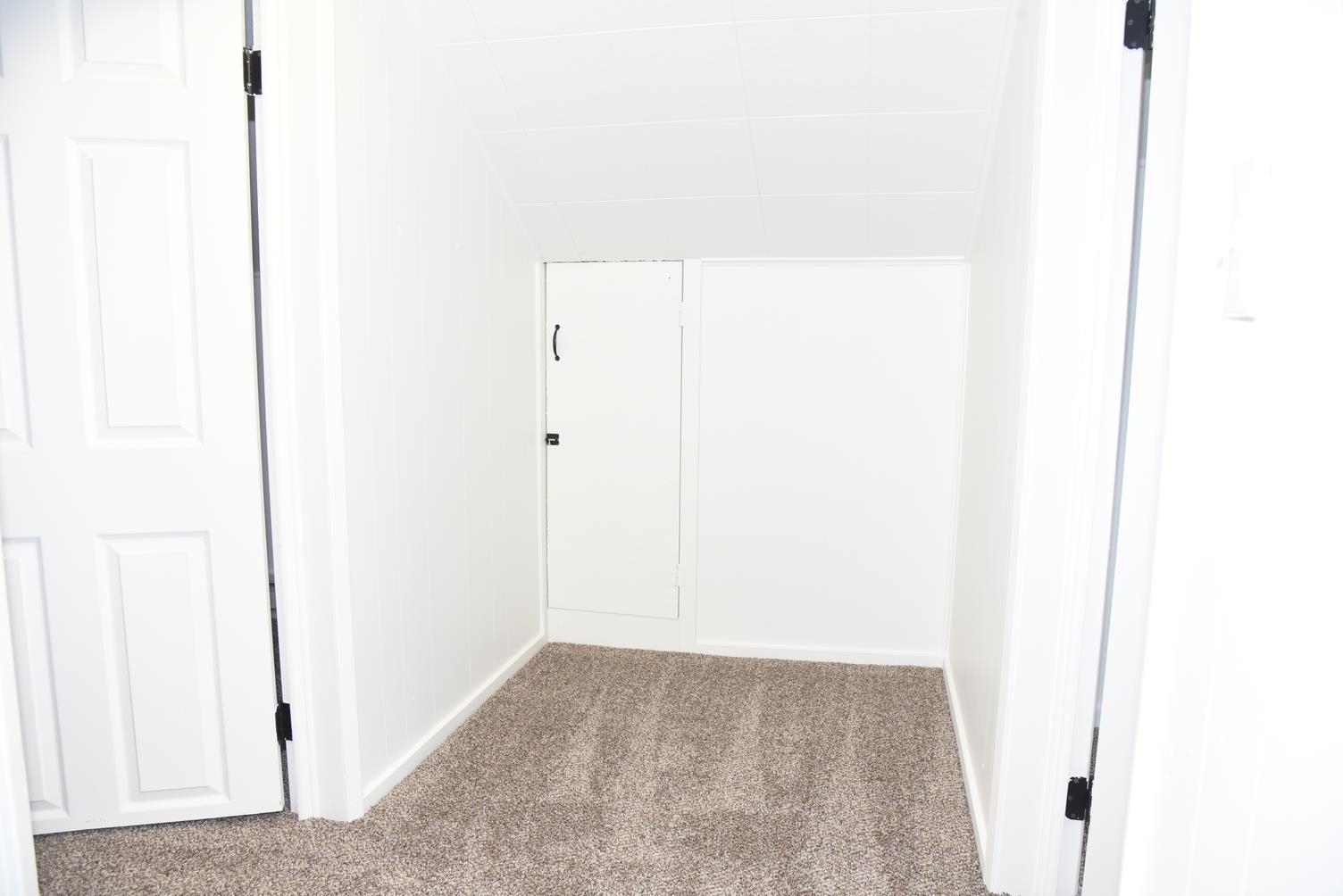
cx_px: 672
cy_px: 448
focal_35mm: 24
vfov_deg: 53.2
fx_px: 896
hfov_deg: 73.7
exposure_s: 1/160
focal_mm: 24
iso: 4000
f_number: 6.3
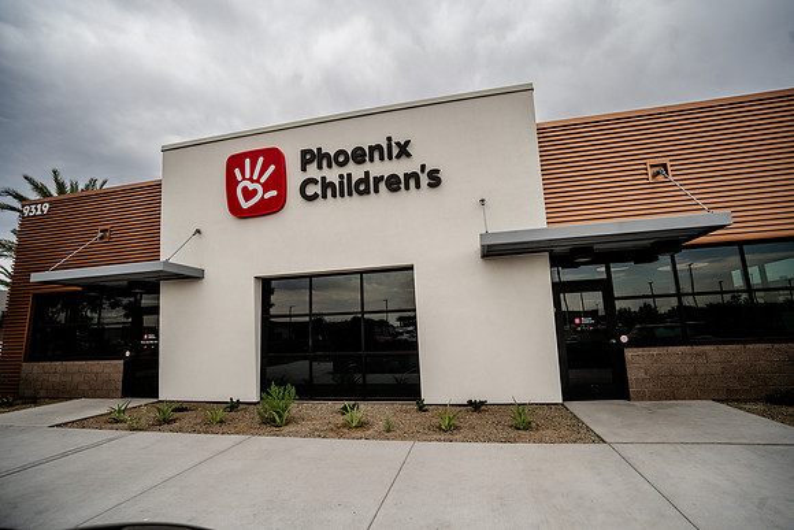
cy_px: 265
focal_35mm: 16
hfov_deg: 96.7
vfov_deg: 73.8
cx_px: 397
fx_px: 353
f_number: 4
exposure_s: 1/640
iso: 100
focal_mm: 16
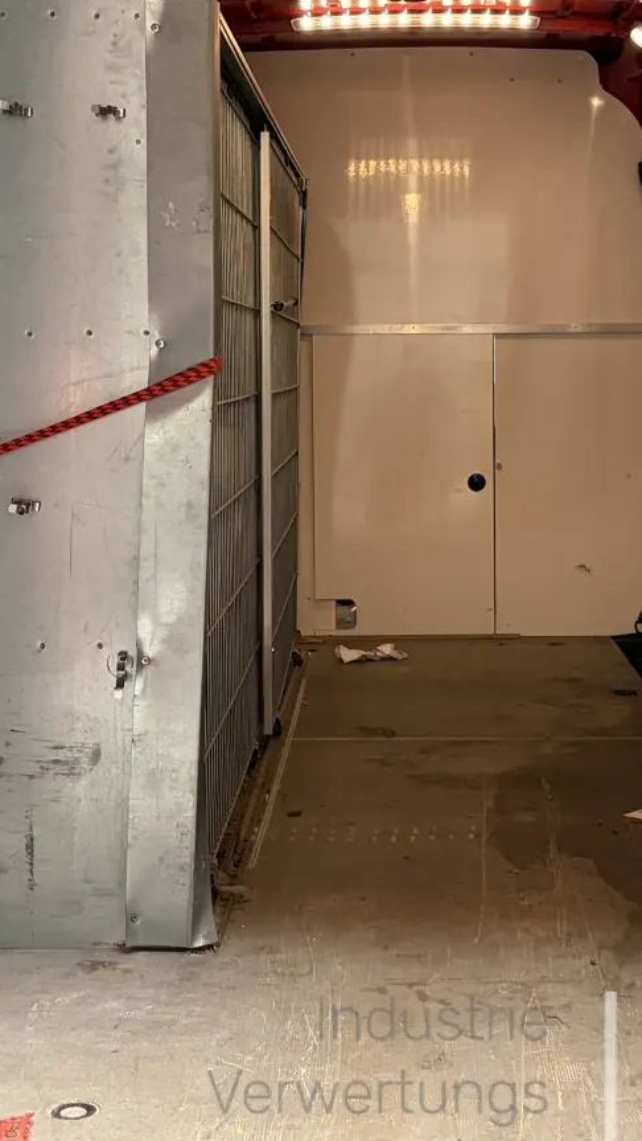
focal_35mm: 63
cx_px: 395
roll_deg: +0.1
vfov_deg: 33.2
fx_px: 1905
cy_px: 427
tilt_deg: -3.0
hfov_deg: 19.1
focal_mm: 5.96
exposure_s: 1/50
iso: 200
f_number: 1.6
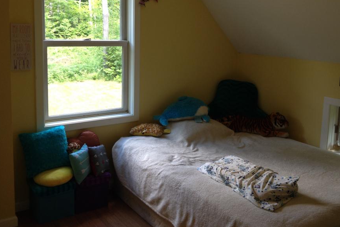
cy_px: 78
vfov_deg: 31.0
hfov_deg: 45.4
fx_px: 406
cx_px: 183
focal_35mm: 43
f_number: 2.4
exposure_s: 1/31
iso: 50
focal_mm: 4.28
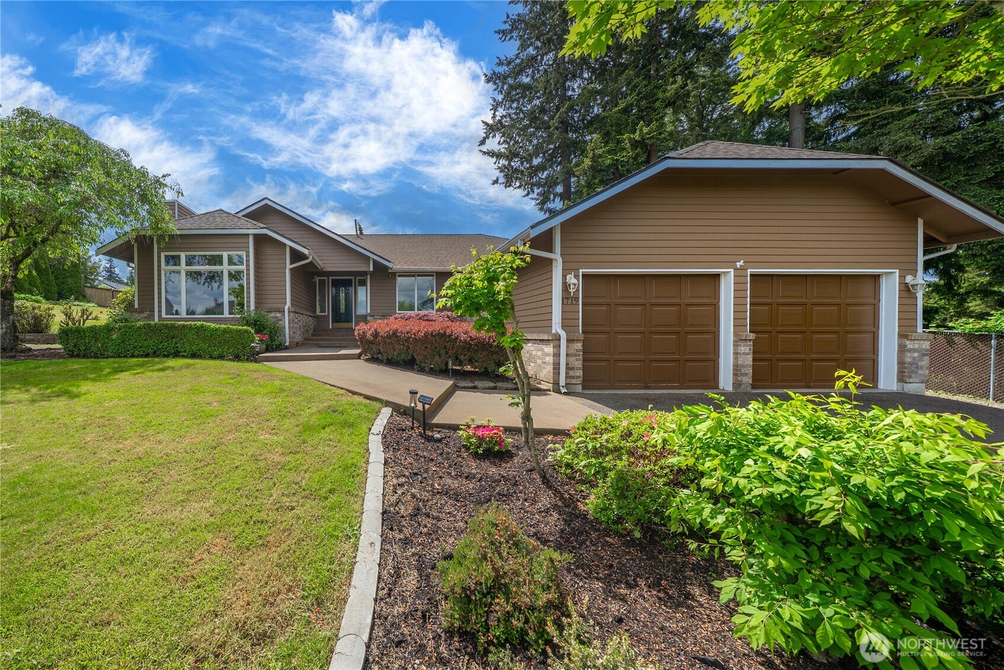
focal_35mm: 12
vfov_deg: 90.1
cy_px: 335
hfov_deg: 112.6
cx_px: 502
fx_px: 335
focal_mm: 12
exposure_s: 1/100
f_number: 7.1
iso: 80
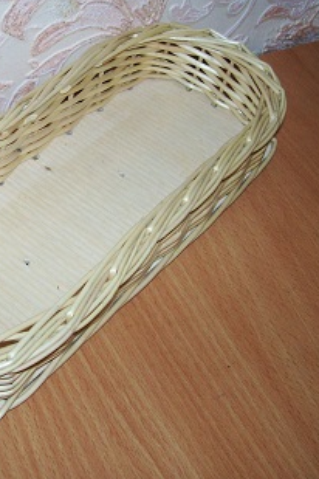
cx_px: 46
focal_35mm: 61
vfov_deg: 32.8
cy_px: 208
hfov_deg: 21.9
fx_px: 811
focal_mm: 5.6
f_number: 2.7
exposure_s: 1/64
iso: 80
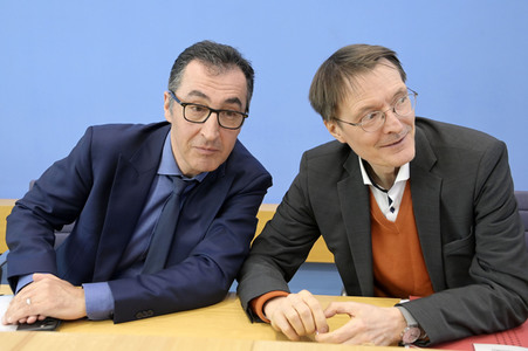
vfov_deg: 30.5
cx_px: 264
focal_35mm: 44
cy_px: 176
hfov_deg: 44.5
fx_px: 645
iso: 3200
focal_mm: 44
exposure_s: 1/640
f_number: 5
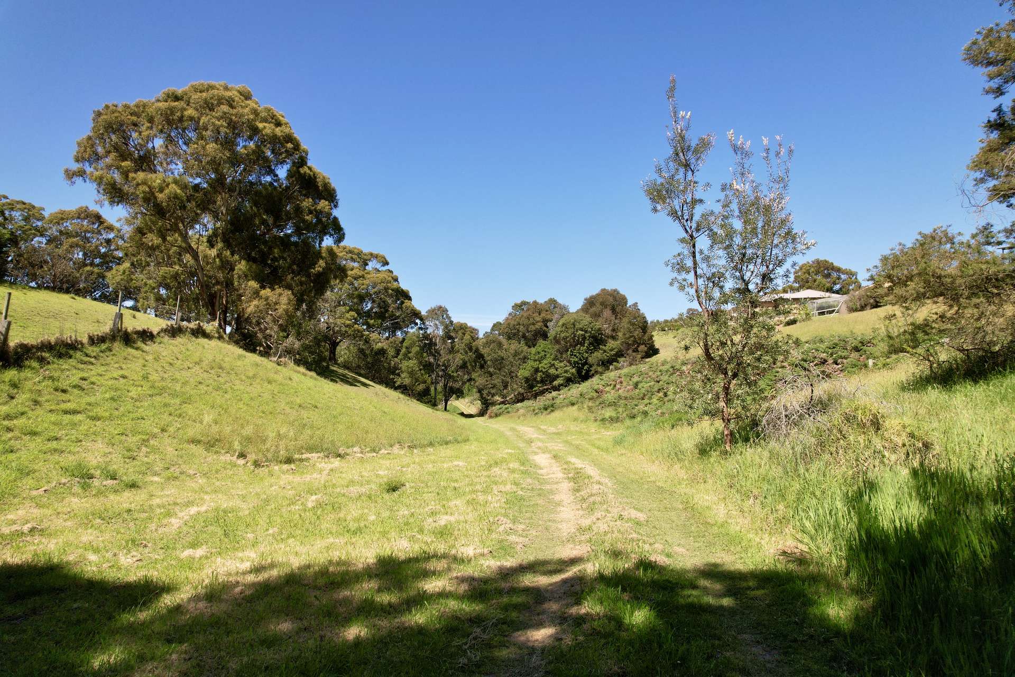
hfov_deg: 78.6
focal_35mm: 22
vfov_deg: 57.2
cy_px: 338
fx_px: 620
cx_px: 508
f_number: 2.8
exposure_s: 1/400
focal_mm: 8.38
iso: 100
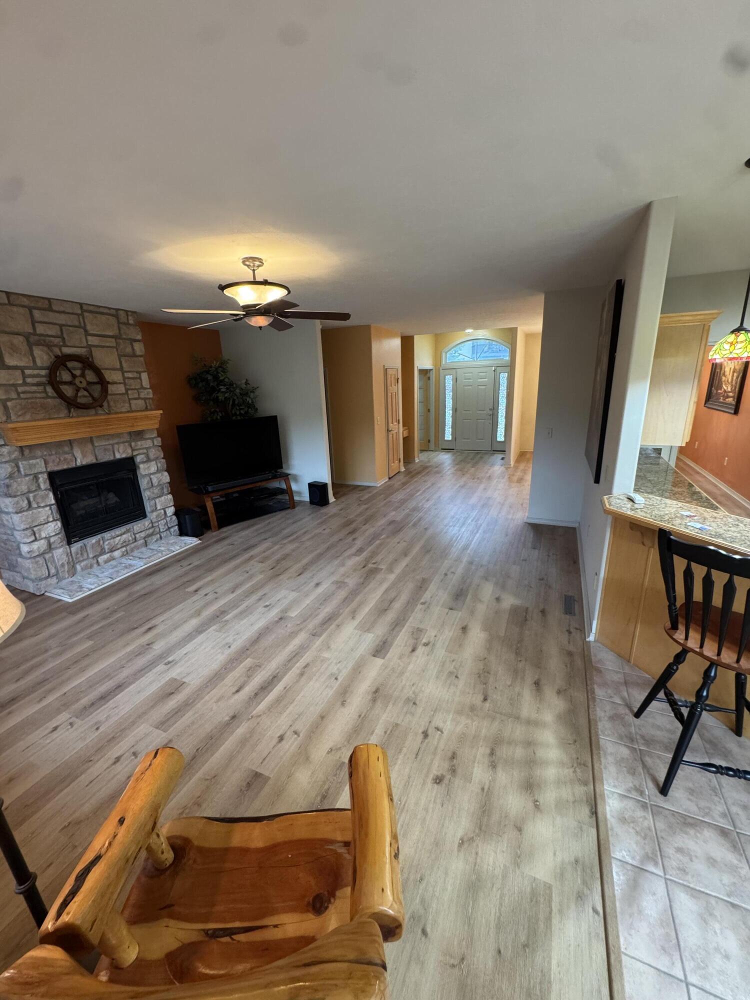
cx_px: 375
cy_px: 500
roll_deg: +3.2
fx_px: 404
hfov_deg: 85.7
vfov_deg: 102.1
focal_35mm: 14
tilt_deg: -16.4
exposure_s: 1/60
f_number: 2.2
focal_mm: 2.22
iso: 320
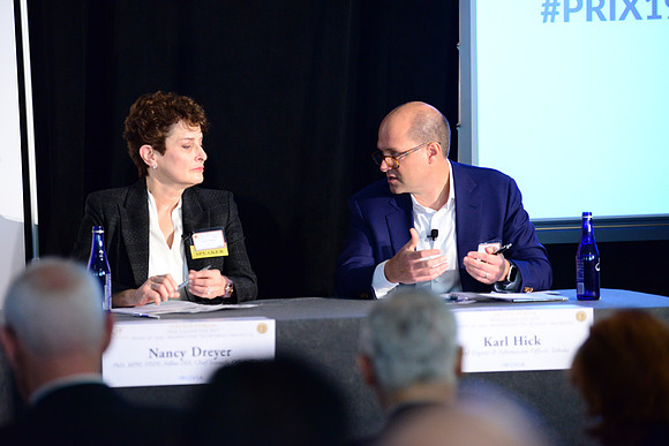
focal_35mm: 135
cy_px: 223
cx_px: 334
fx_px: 2509
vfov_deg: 10.2
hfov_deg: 15.2
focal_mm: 135
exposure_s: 1/250
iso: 4000
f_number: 2.8
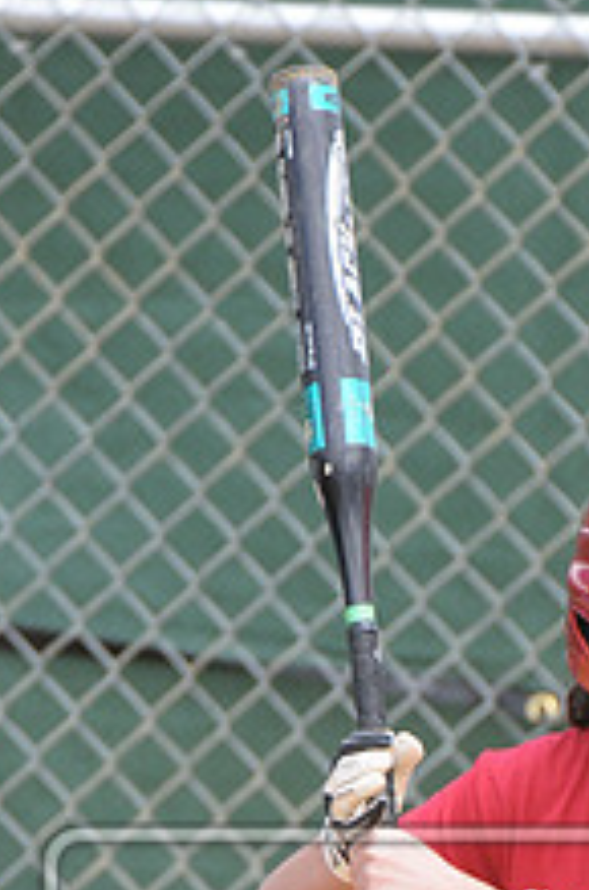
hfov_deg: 0.9
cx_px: 656
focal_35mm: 1588
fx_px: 39155
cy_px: 1016
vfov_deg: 1.3
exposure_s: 1/800
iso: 400
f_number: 4.5
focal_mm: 400
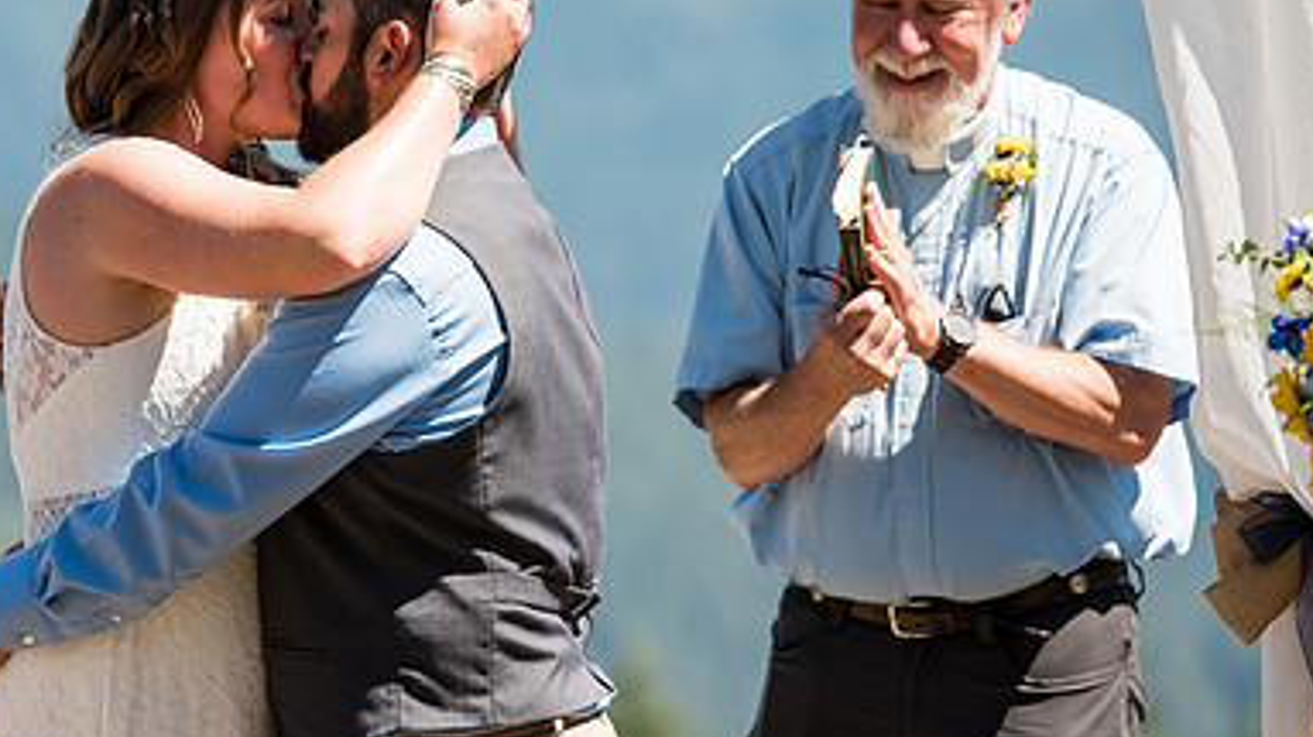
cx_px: 346
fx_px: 9674
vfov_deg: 4.4
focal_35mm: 278
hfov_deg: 7.8
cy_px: 159
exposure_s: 1/400
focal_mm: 175
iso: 40
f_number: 4
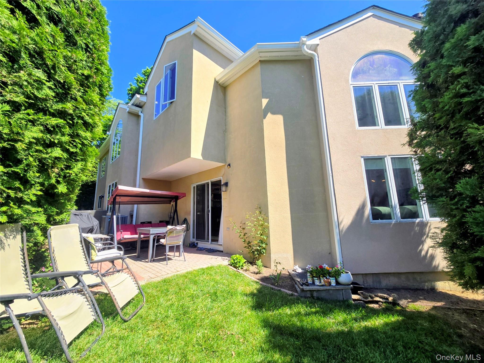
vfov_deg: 89.9
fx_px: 182
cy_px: 182
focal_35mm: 13
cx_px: 242
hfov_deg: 106.2
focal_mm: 2.2
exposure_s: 1/805
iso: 50
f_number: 2.2
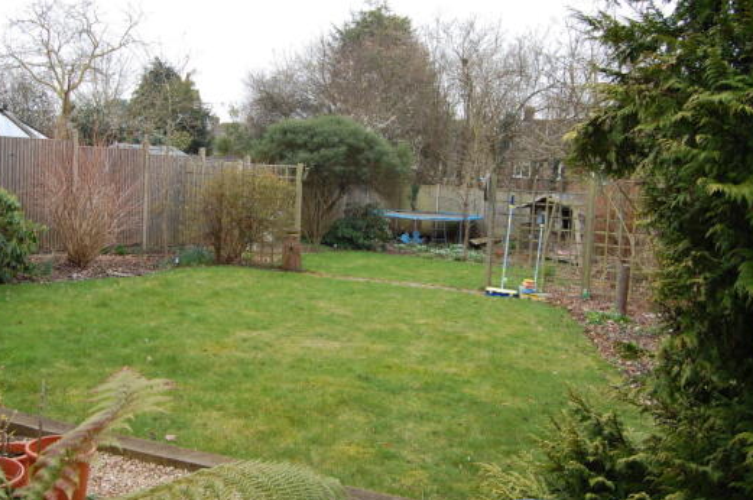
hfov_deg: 55.6
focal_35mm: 34
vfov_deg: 38.6
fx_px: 710
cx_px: 318
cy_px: 199
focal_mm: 18
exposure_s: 1/125
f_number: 5.6
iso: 360
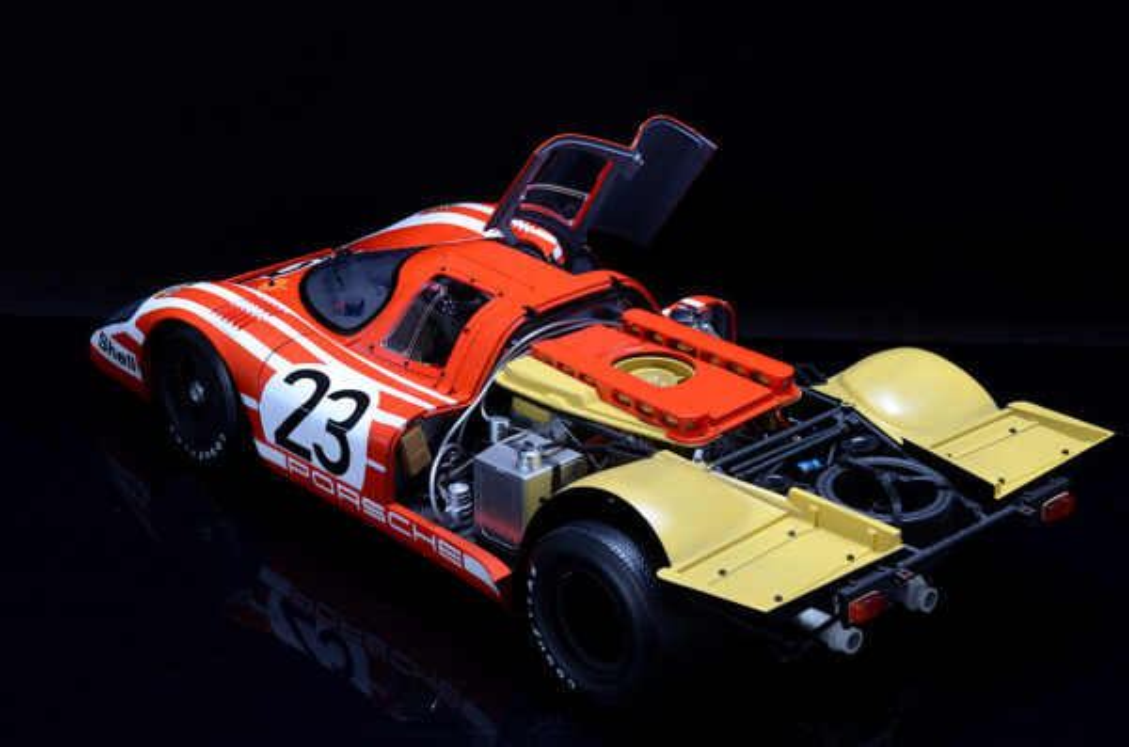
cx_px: 564
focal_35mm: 75
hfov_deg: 27.1
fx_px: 2346
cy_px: 374
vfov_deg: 18.1
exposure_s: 1/8
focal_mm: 50
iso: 800
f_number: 18
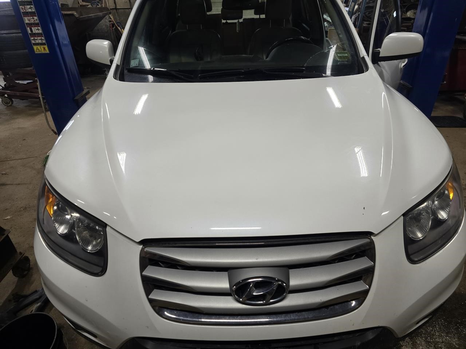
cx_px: 233
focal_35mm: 23
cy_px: 174
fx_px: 310
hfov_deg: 73.9
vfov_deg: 58.9
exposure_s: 1/120
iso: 160
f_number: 1.7
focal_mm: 6.3
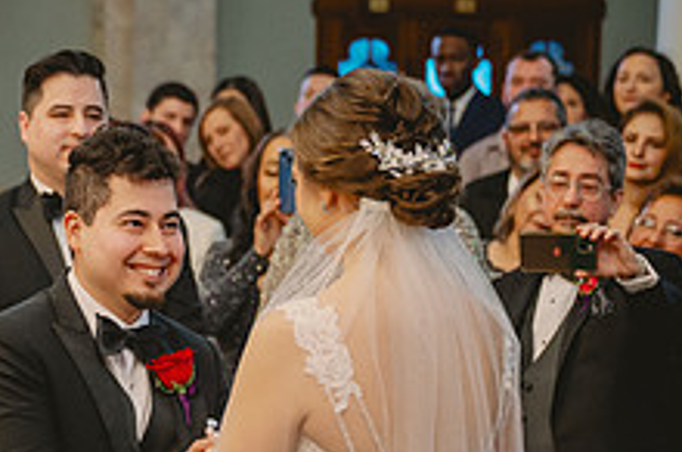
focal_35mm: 145
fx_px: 2743
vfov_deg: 9.4
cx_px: -46
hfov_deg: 13.9
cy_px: 412
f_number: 2.8
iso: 1250
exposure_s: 1/160
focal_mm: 55
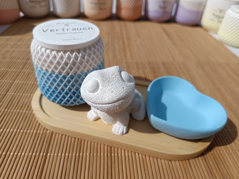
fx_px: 166
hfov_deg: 71.6
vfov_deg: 56.8
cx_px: 120
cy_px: 90
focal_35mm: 24
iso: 52
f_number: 1.7
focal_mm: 5.31
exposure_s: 1/1119
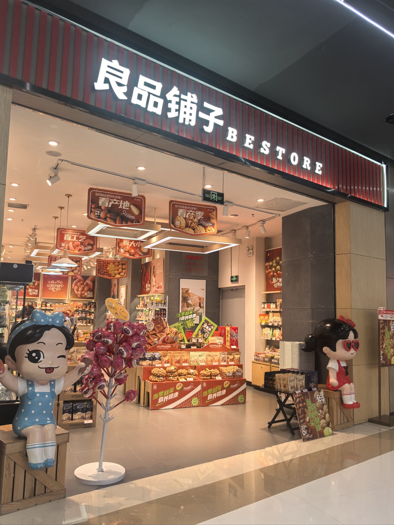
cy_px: 262
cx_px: 197
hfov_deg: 51.4
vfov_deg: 65.3
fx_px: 410
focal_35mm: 27
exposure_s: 1/909
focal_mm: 6.98
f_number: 1.4
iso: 400
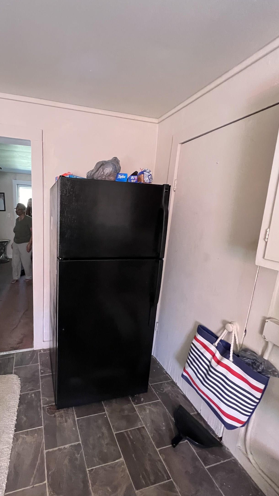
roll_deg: -1.8
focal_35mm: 15
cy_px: 254
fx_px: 197
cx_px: 88
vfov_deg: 103.0
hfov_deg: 68.1
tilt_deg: -11.4
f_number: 1.8
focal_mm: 1.57
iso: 640
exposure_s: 1/60
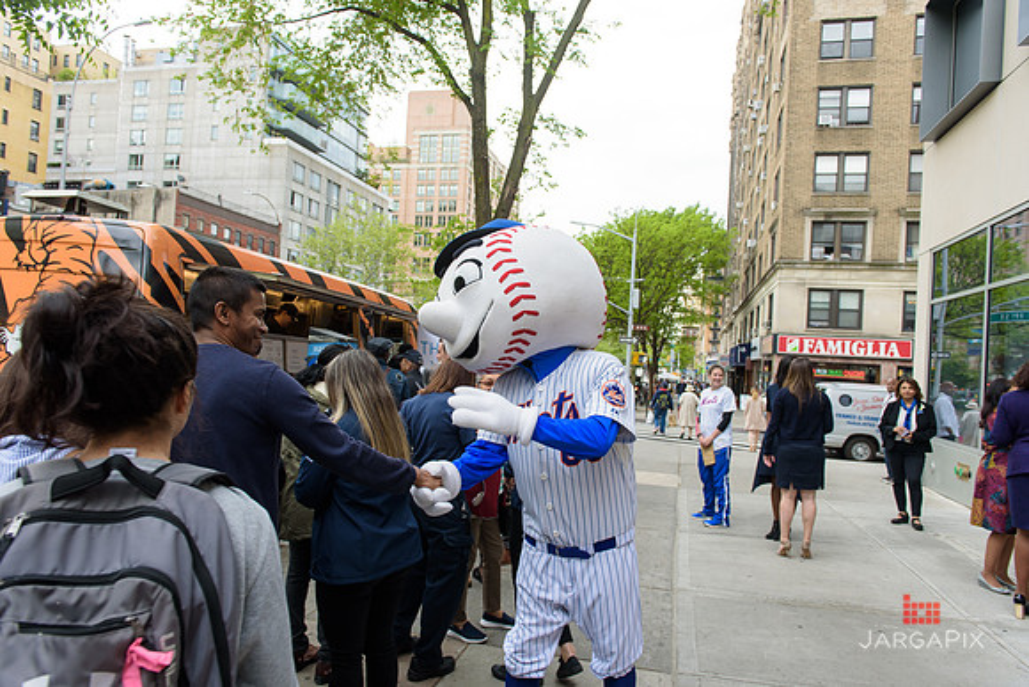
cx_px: 514
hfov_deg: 73.7
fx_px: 686
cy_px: 344
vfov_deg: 53.2
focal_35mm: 24
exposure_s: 1/250
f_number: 4
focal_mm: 24
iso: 200
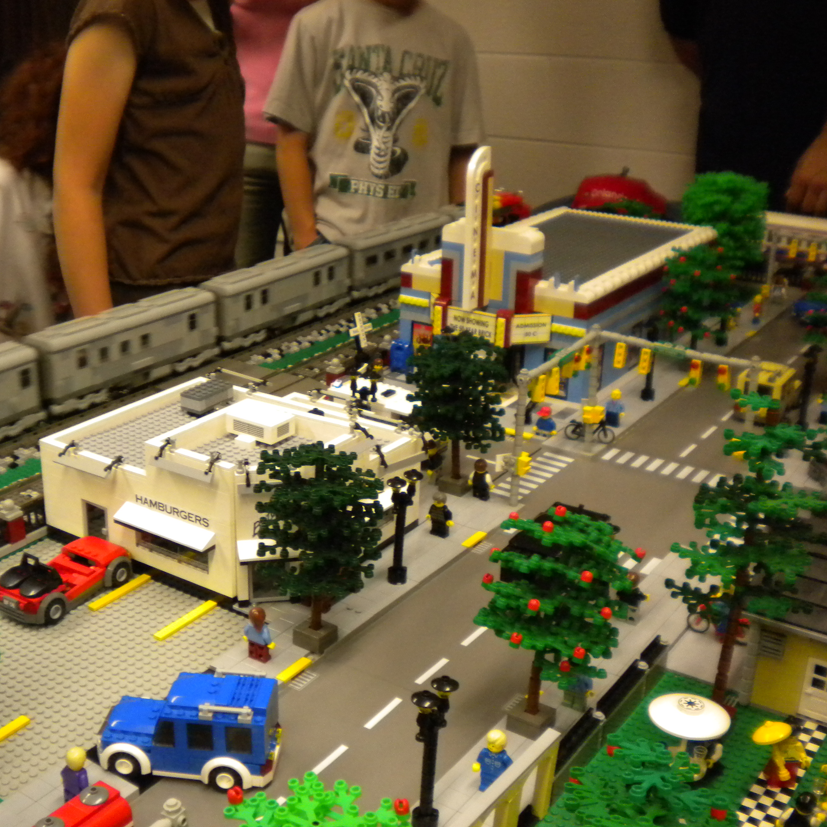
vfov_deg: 40.0
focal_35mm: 42
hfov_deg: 39.6
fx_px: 1135
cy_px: 410
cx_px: 280
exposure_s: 1/46.8
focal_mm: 6.3
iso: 400
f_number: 3.1
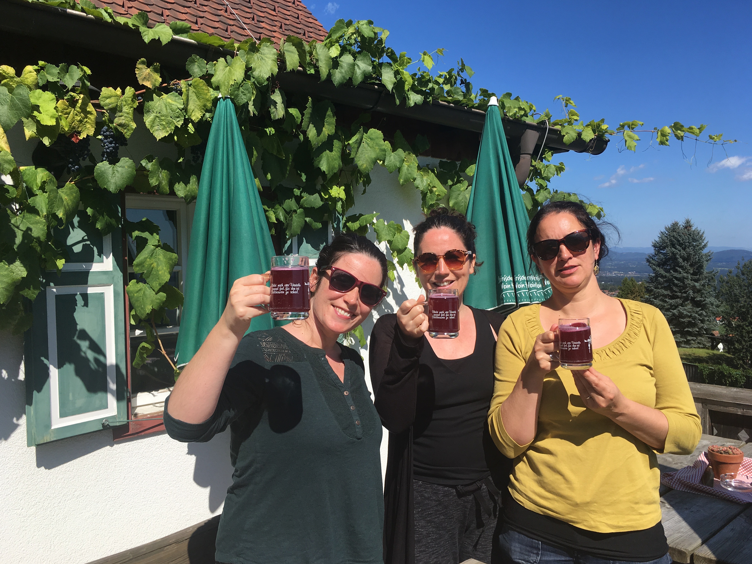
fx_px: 652
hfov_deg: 60.0
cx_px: 374
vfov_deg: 46.8
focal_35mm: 30
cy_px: 282
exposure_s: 1/1832
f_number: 2.2
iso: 25
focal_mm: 4.15
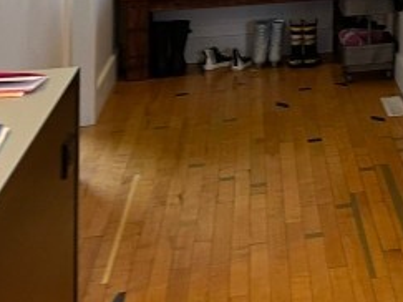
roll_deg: -0.6
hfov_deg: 16.0
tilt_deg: +1.8
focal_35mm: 101
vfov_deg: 13.3
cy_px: -229
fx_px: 1175
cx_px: 763
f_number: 1.78
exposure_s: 1/60
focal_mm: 6.86
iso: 125
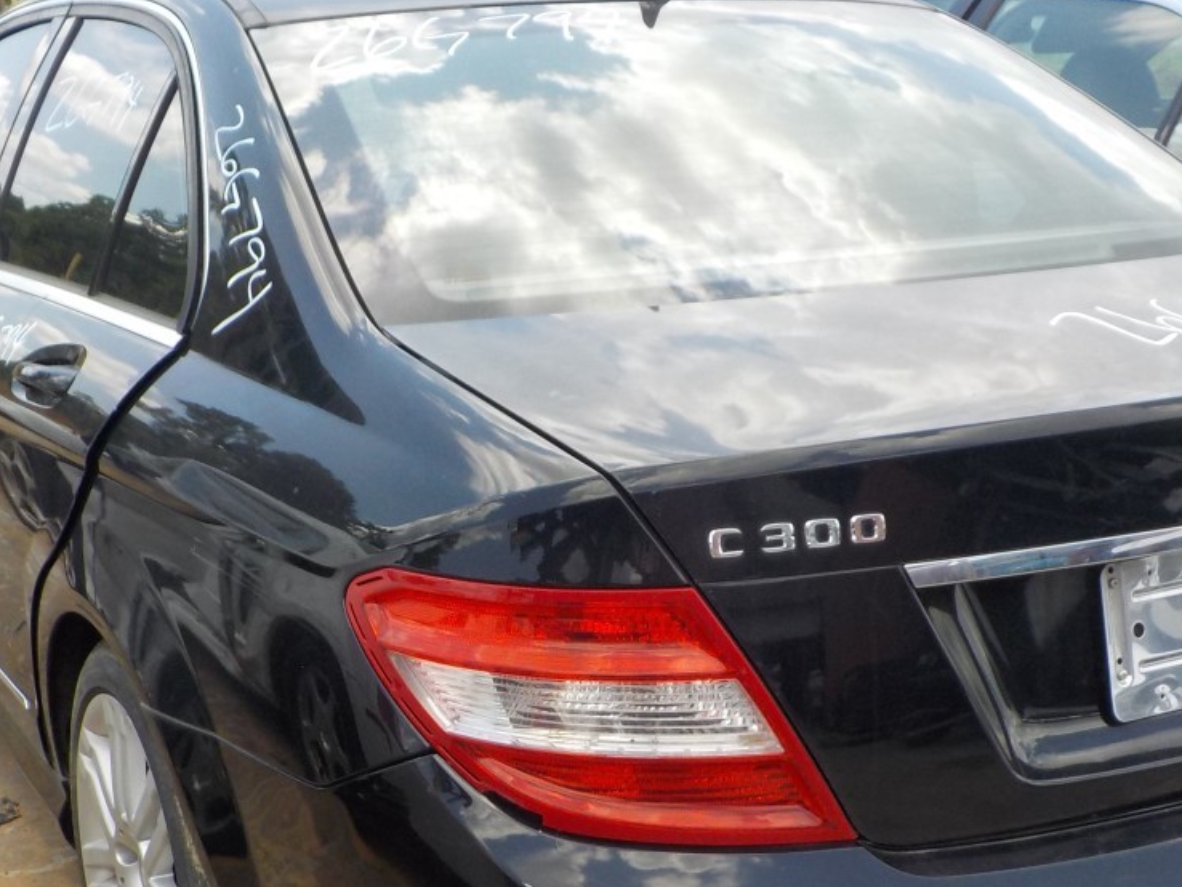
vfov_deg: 27.7
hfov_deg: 36.8
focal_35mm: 52
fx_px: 1776
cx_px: 548
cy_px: 647
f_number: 3.3
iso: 125
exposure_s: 1/400
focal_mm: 4.1
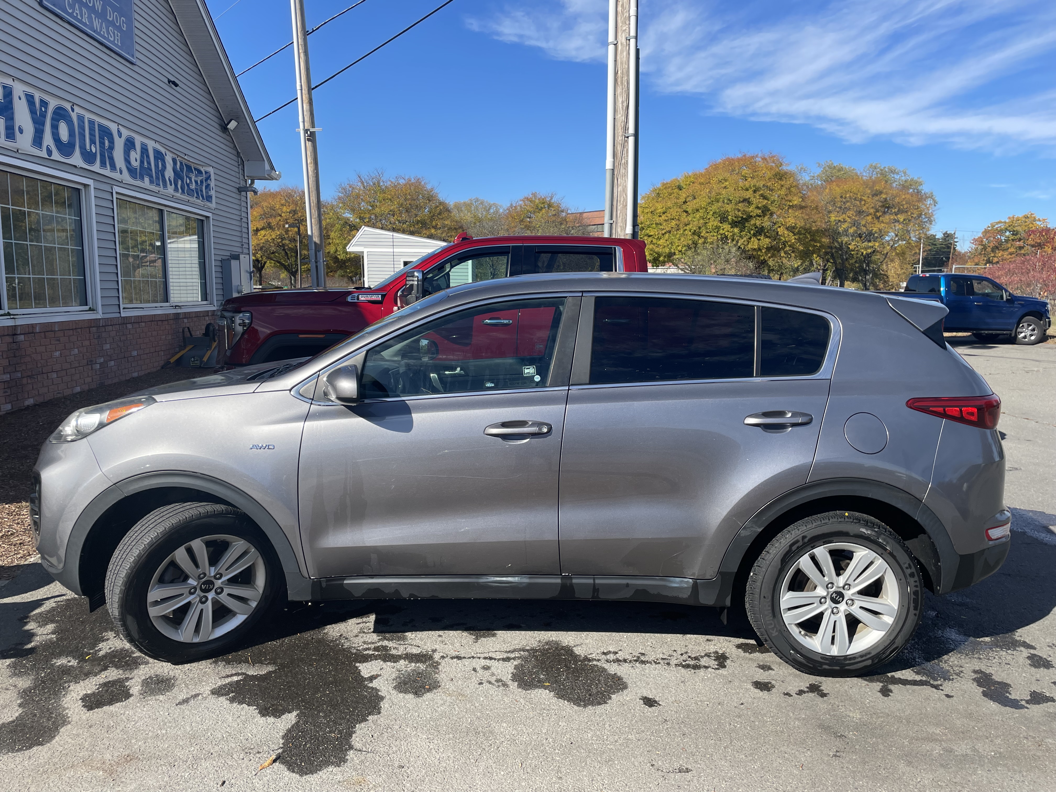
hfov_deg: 67.3
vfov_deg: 53.1
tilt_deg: -7.6
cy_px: 396
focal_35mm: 26
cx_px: 528
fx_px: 793
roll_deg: -0.7
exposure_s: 1/2681
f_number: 1.6
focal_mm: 4.2
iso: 32
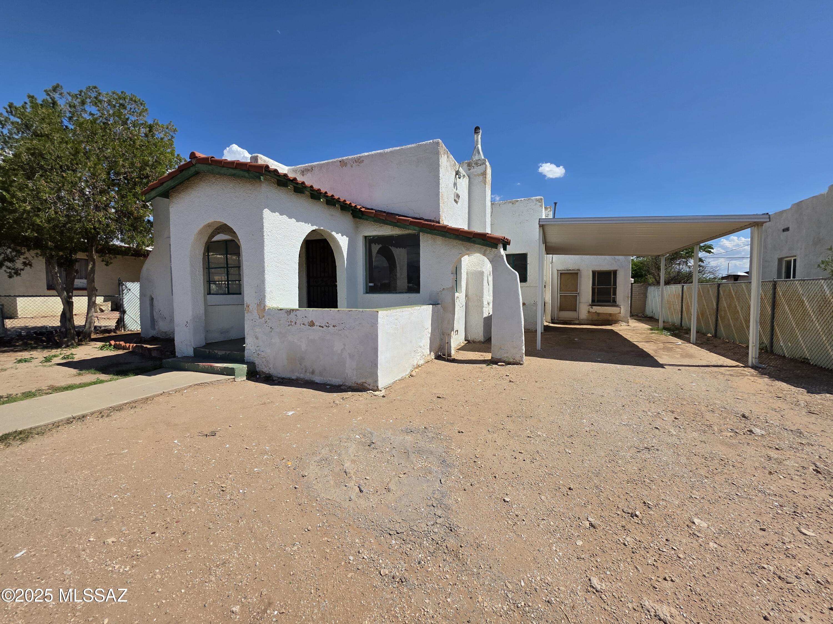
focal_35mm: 13
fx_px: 313
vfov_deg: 89.9
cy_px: 312
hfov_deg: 106.2
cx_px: 416
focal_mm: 2.2
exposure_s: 1/3598
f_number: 1.9
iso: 40
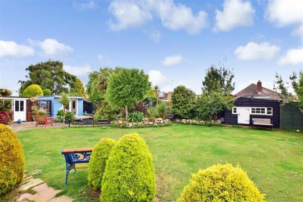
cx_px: 152
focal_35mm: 15
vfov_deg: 77.3
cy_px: 101
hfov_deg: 100.4
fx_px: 126
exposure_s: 1/200
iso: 400
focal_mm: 10
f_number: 14
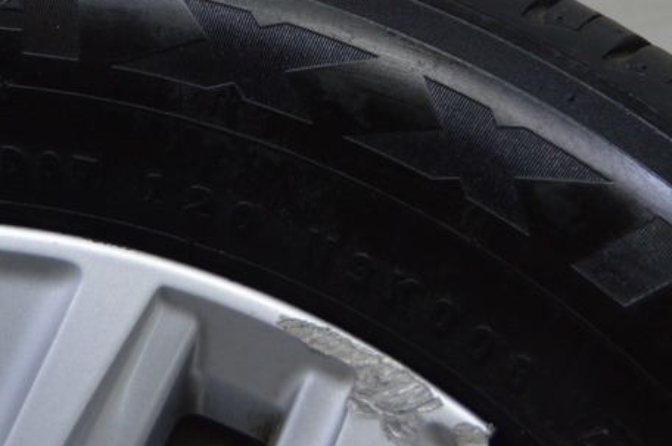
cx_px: 318
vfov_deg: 10.6
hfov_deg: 16.0
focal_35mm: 128
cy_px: 67
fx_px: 2387
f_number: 4.8
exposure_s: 1/60
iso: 800
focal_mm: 38
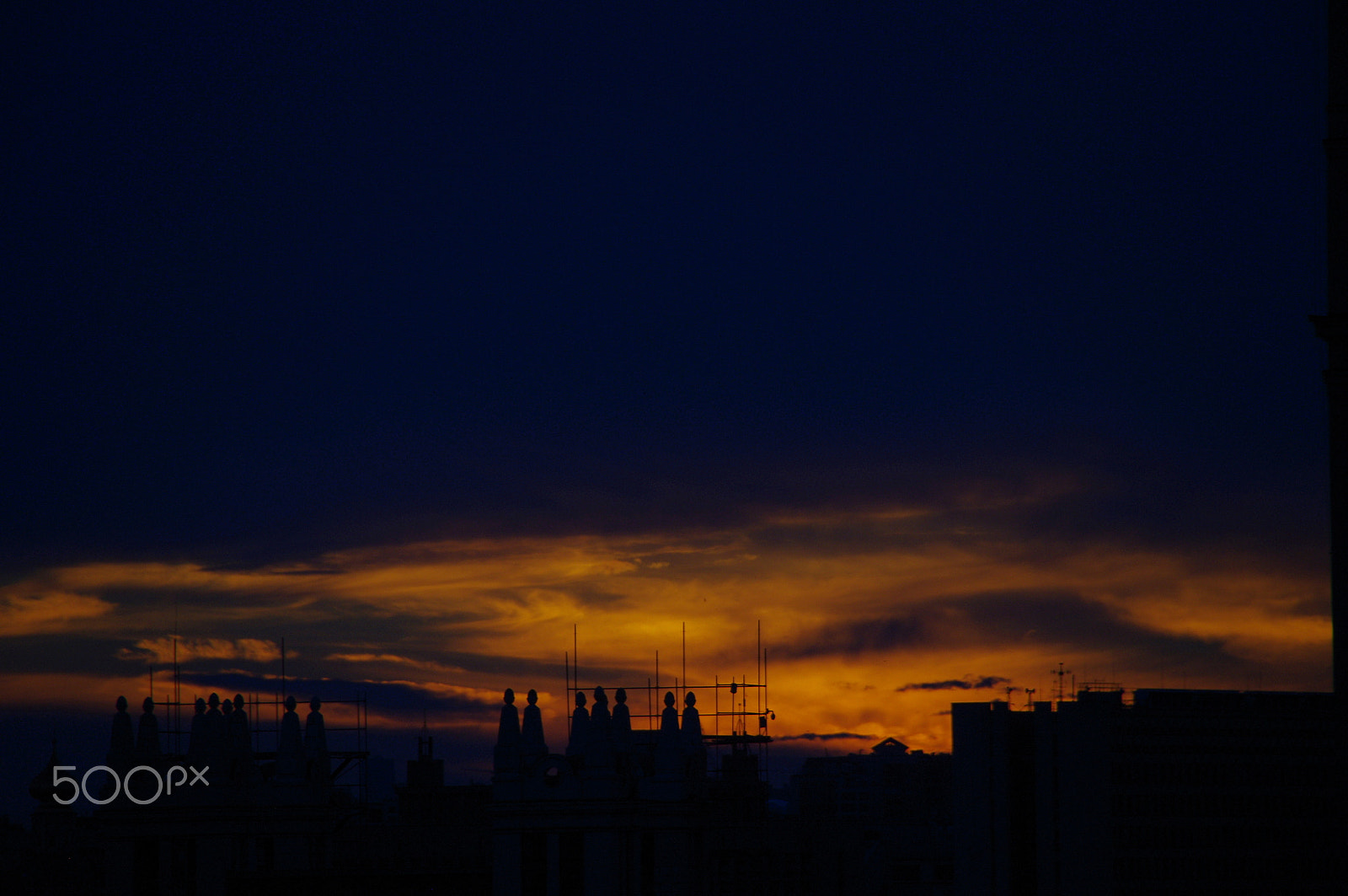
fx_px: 14026
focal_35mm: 375
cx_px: 674
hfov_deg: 5.5
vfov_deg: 3.7
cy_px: 448
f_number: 6.3
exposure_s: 1/500
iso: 200
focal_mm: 250
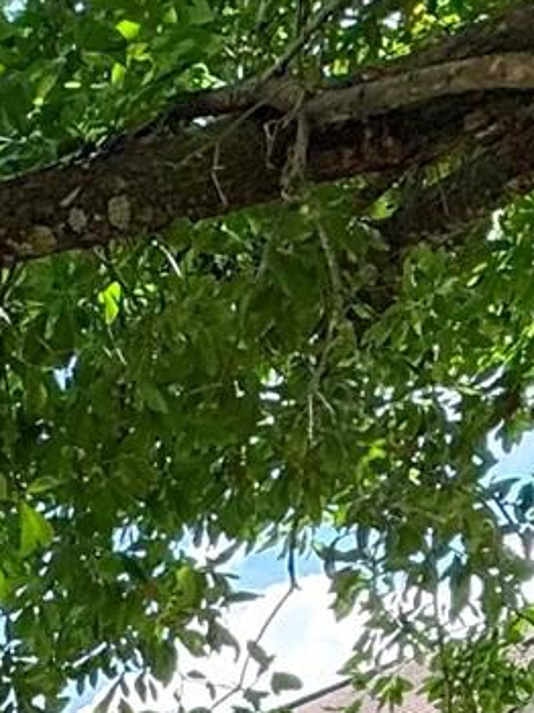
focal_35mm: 82
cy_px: 1391
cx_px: -463
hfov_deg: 15.2
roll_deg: +2.1
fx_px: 1689
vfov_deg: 17.6
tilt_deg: -1.9
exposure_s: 1/638
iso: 64
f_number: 2.2
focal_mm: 2.22
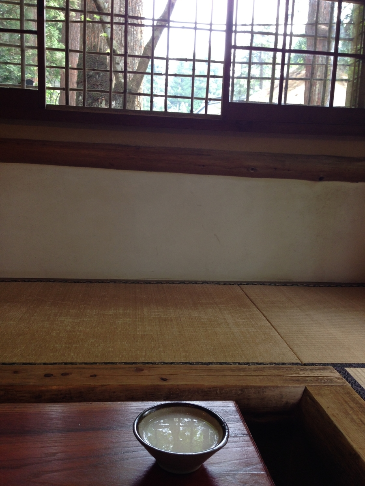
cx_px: 182
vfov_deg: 55.4
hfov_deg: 42.9
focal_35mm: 33
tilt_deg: -8.0
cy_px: 243
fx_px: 464
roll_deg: -2.7
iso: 64
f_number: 2.4
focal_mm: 4.12
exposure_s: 1/60
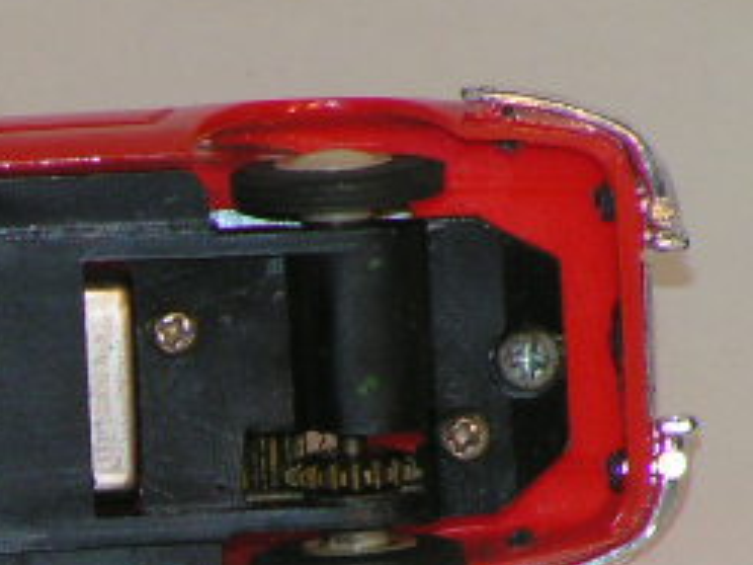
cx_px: -118
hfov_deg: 2.0
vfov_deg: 1.5
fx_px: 21361
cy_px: 586
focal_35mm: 982
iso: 100
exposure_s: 1/400
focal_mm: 58
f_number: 5.6
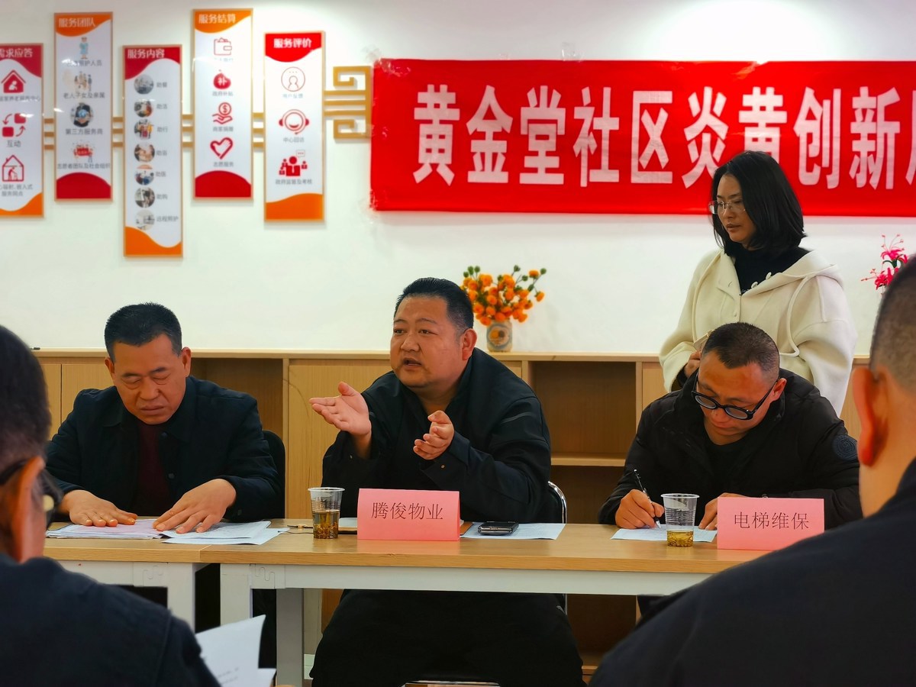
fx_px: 1799
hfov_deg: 28.6
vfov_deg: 21.6
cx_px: 458
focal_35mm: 68
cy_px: 344
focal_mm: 6.67
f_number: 4
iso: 80
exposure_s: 1/119
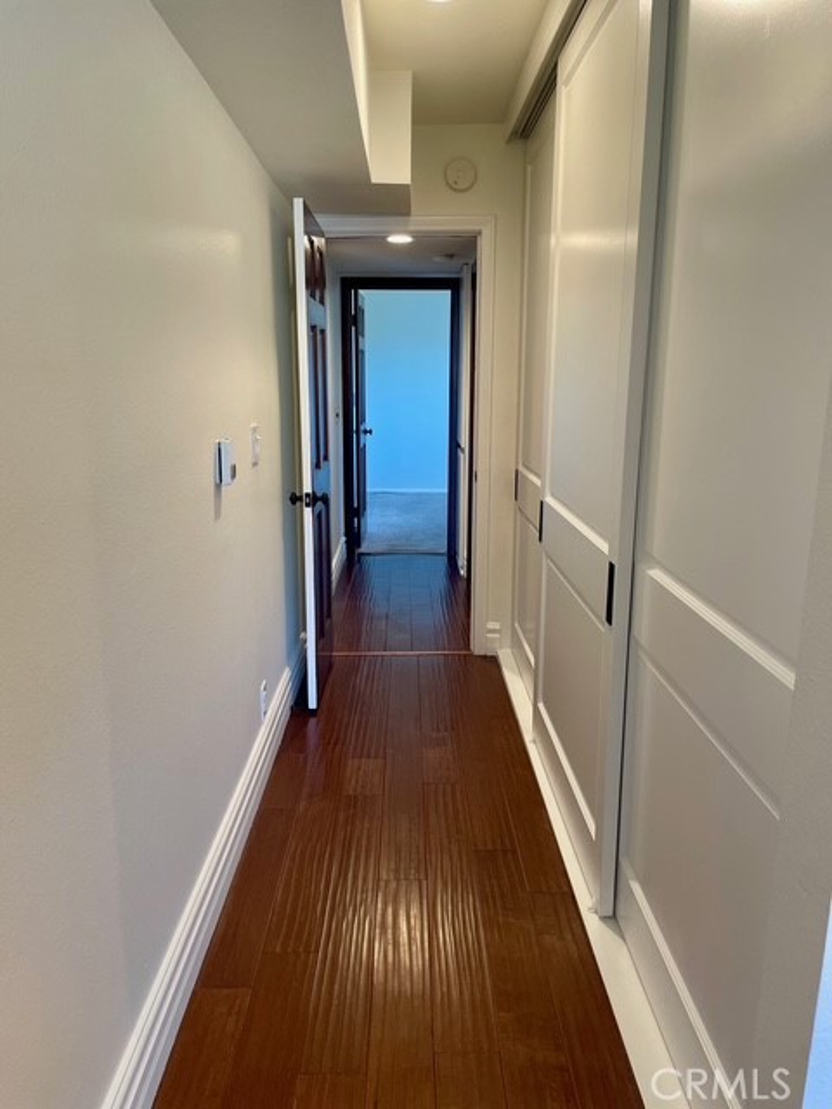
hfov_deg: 53.1
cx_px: 416
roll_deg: -1.1
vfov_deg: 67.3
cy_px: 554
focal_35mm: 26
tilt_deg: -11.2
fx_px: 833
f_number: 1.6
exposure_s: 1/60
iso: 125
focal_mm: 4.2
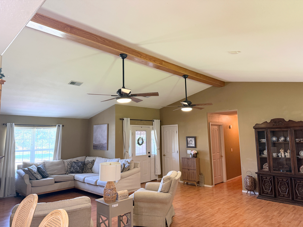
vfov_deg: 56.8
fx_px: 210
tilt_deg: +9.4
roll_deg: +1.6
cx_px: 152
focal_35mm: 24
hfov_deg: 71.6
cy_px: 114
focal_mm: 6.76
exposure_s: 1/60
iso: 320
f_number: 1.78
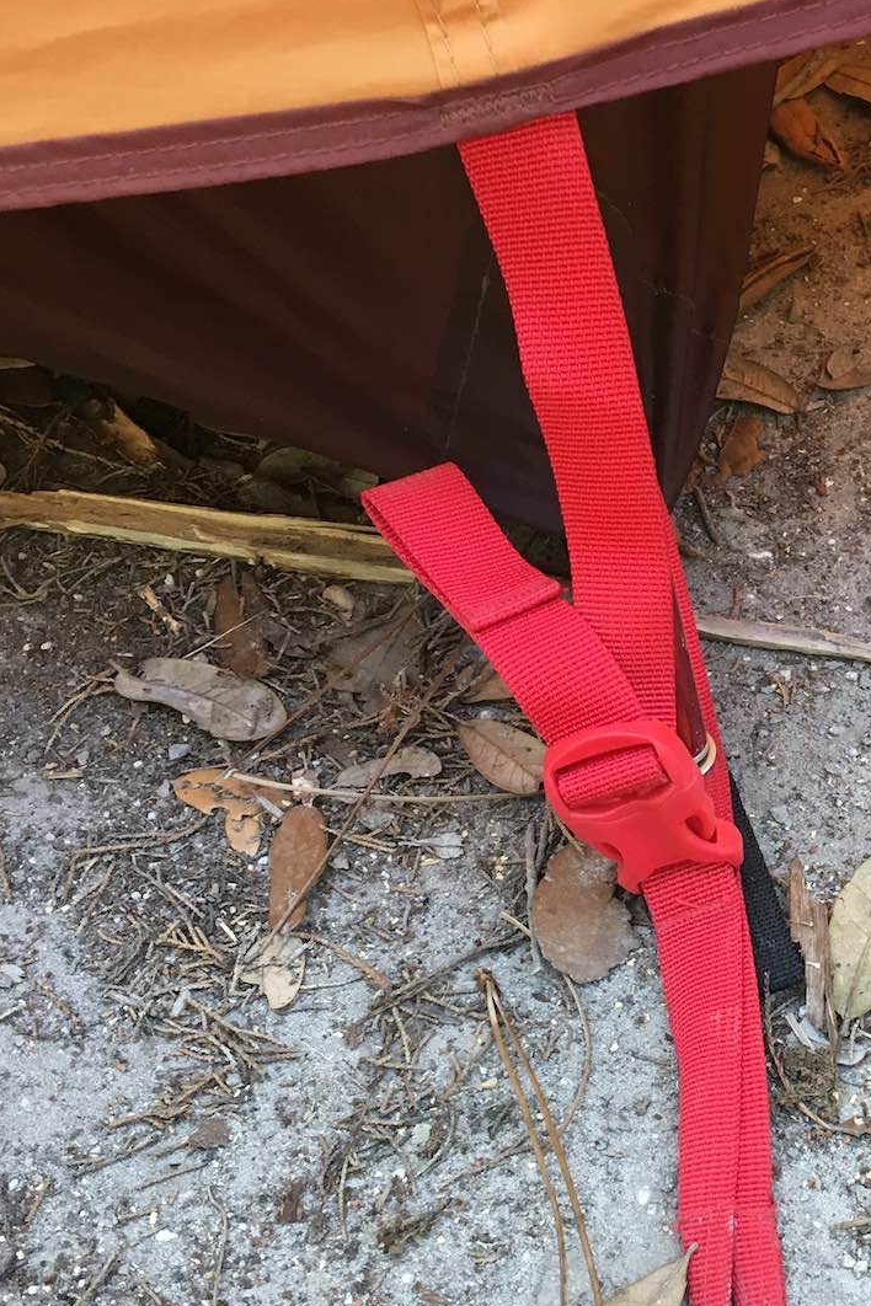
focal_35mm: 53
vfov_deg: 37.3
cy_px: 826
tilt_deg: -52.6
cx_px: 819
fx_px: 1923
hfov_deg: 24.6
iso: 40
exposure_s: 1/30
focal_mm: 4.15
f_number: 2.2
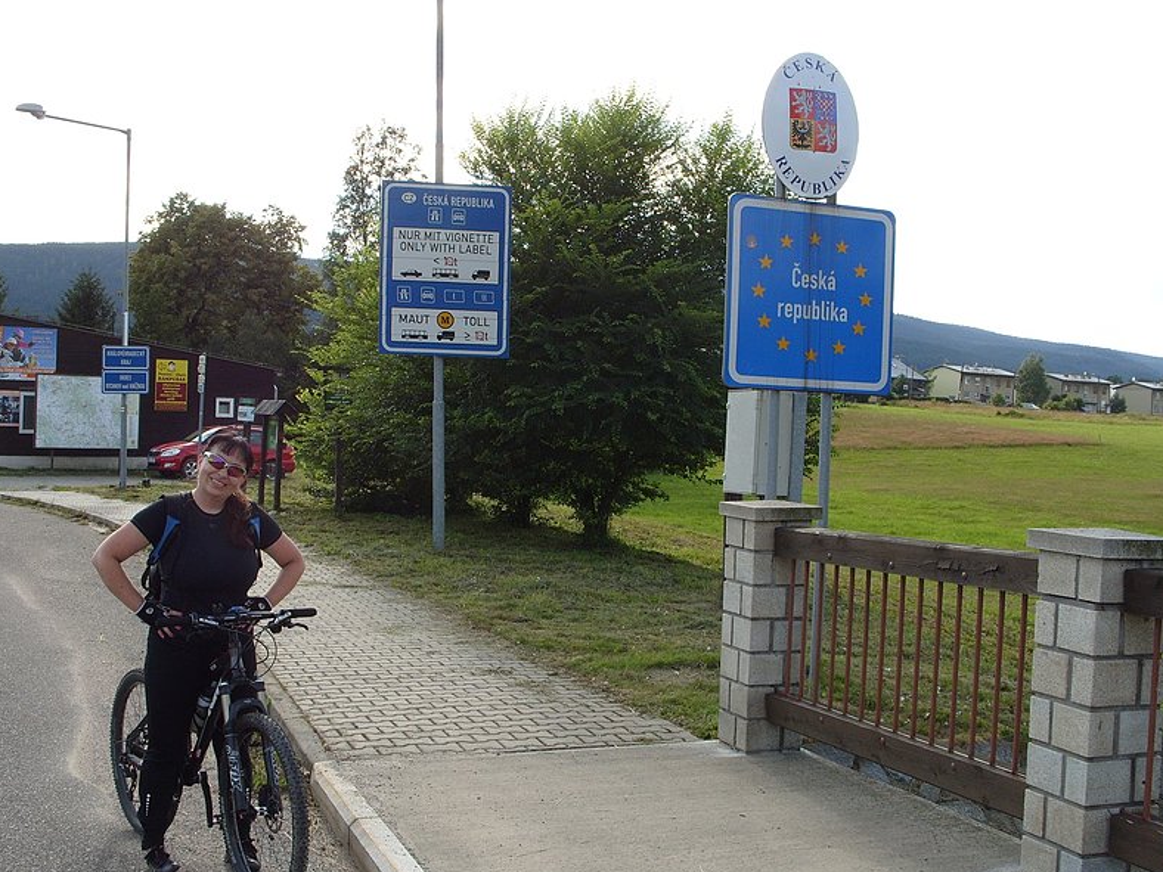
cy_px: 433
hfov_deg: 46.8
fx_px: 1344
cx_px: 565
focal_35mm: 40
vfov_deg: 36.0
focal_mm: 7.8
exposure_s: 1/250
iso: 80
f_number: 5.3
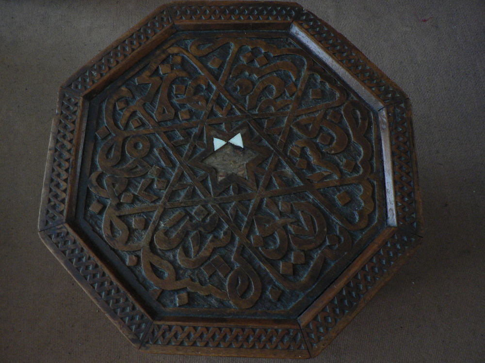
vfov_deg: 39.7
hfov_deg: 51.4
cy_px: 182
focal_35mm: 36
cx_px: 242
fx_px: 504
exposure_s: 1/30
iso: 200
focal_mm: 6
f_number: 2.8
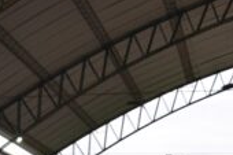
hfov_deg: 16.4
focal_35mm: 118
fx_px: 763
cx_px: -69
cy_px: 304
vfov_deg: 10.7
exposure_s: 1/160
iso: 100
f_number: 6.3
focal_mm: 18
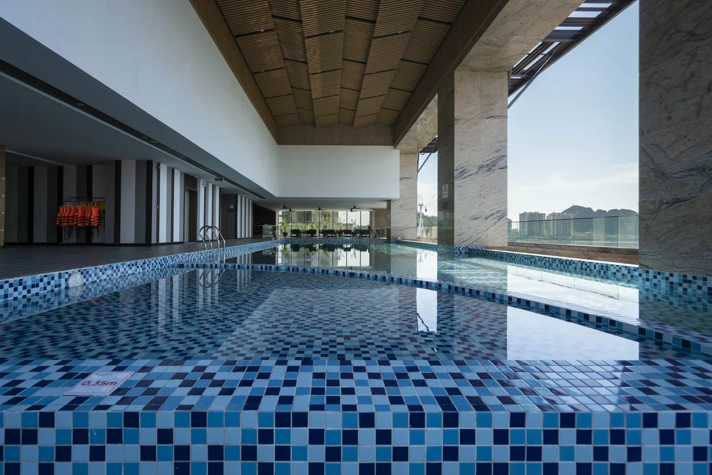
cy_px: 238
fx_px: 316
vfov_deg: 73.8
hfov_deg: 96.7
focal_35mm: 16
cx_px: 356
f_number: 7.1
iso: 200
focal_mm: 16
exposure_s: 1/250
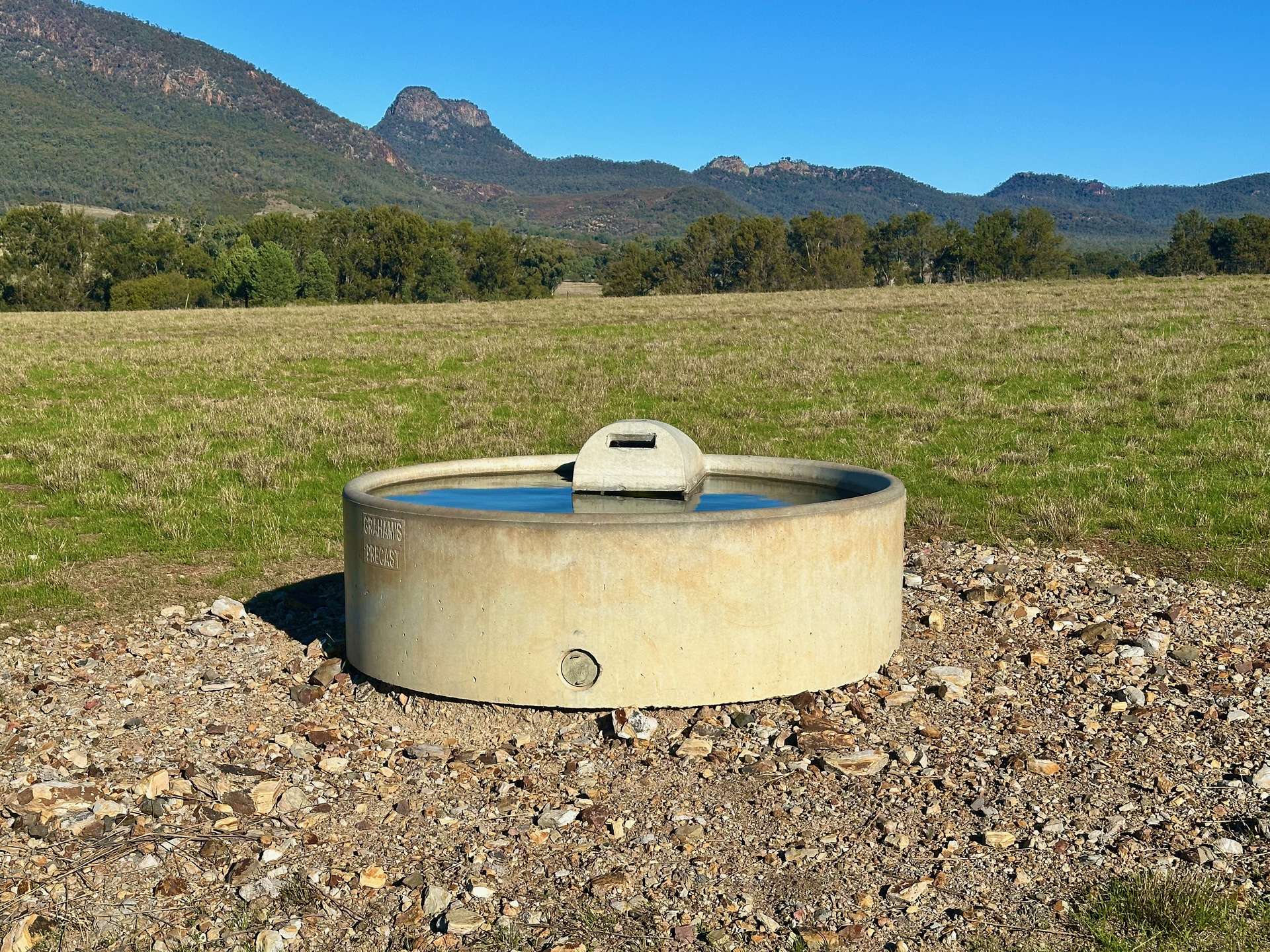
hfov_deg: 39.7
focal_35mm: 48
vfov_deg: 30.3
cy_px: 476
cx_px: 635
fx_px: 1761
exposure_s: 1/5882
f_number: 1.78
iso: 64
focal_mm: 6.86
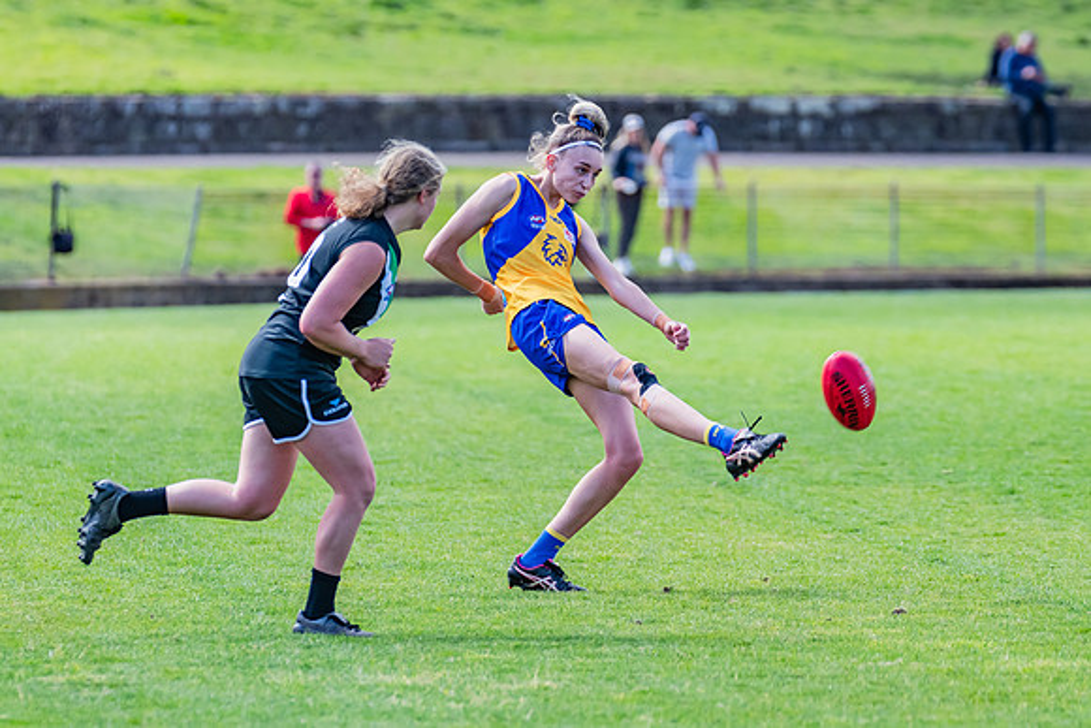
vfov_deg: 4.0
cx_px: 558
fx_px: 10511
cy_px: 361
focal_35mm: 347
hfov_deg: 5.9
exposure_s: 1/1600
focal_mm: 270
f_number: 5.6
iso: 800
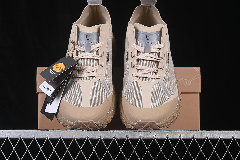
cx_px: 120
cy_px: 80
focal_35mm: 75
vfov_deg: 18.2
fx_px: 500
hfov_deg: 27.0
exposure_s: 1/80
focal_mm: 50
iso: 160
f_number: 8
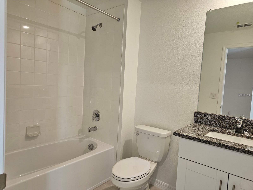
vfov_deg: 58.9
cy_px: 95
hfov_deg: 73.9
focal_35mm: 23
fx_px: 168
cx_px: 126
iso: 200
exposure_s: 1/120
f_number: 1.7
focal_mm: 6.3
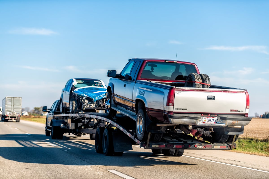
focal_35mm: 78
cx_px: 134
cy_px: 90
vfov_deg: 17.5
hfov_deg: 26.0
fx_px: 583
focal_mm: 78
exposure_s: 1/2000
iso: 110
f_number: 2.8
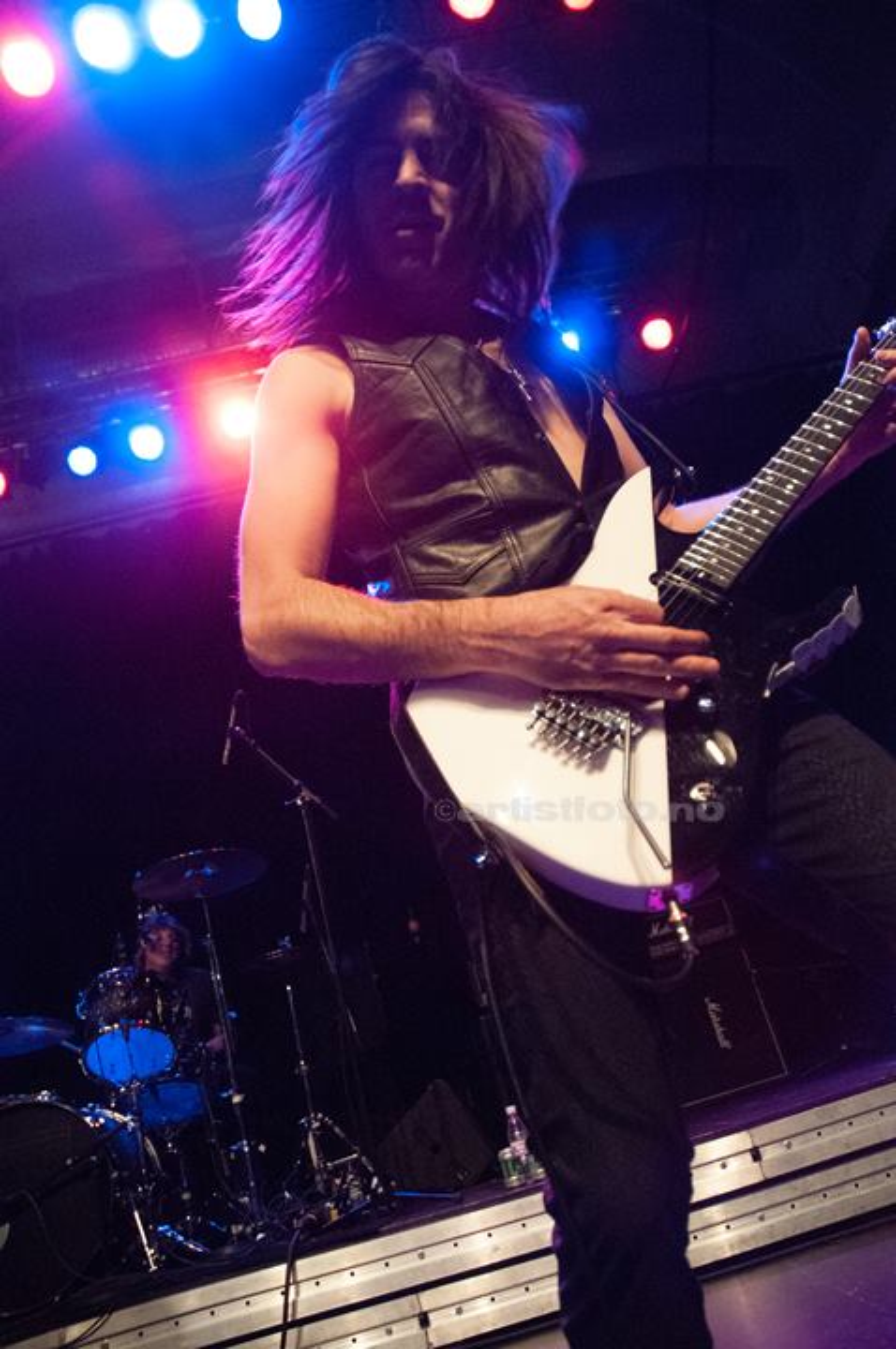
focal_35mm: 27
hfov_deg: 47.8
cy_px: 674
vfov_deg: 67.5
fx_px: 1011
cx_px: 448
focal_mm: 18
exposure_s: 1/200
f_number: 3.5
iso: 2500
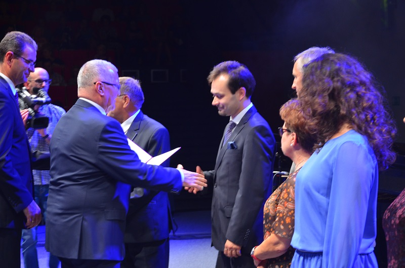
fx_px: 875
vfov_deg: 17.4
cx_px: 202
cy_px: 134
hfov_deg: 26.1
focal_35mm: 78
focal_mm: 52
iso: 1000
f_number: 5
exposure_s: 1/30
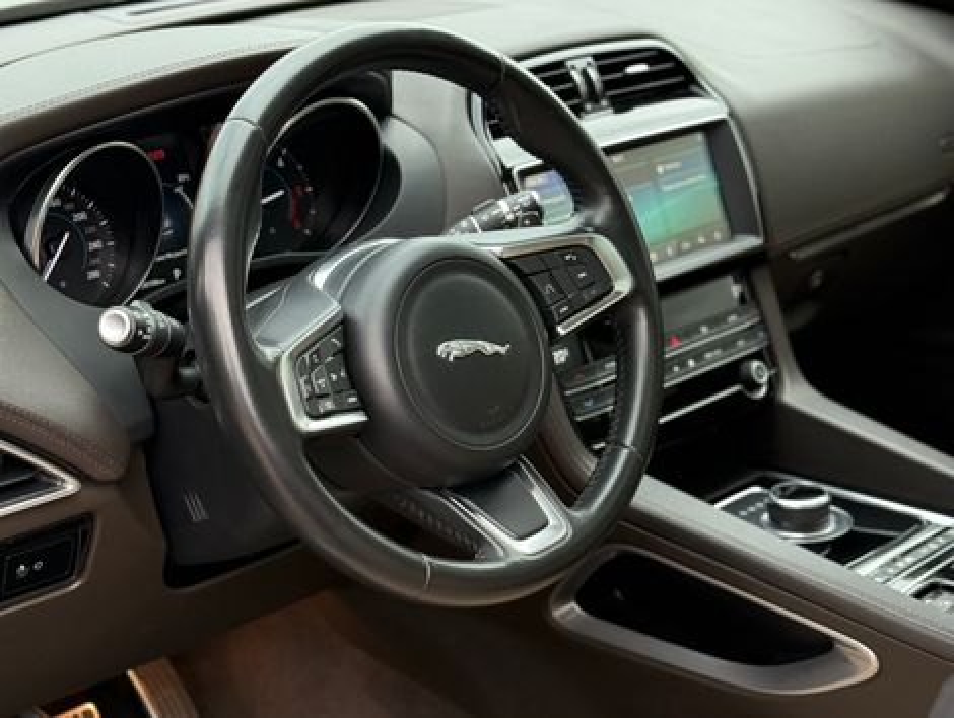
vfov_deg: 30.3
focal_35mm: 48
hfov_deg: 39.6
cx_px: 477
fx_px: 1325
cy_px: 359
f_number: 1.78
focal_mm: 6.76
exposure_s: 1/84
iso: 160
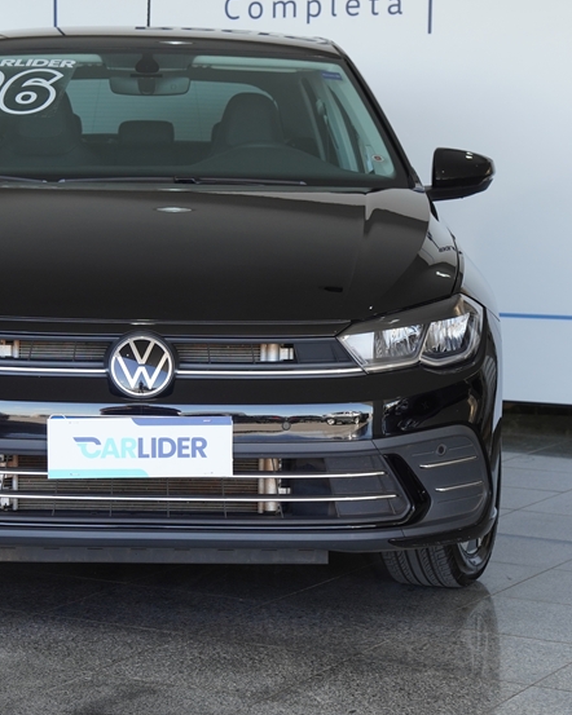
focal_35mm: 107
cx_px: 140
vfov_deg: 18.0
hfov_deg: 14.3
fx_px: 2263
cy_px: 307
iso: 250
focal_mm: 41
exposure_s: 1/160
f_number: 4
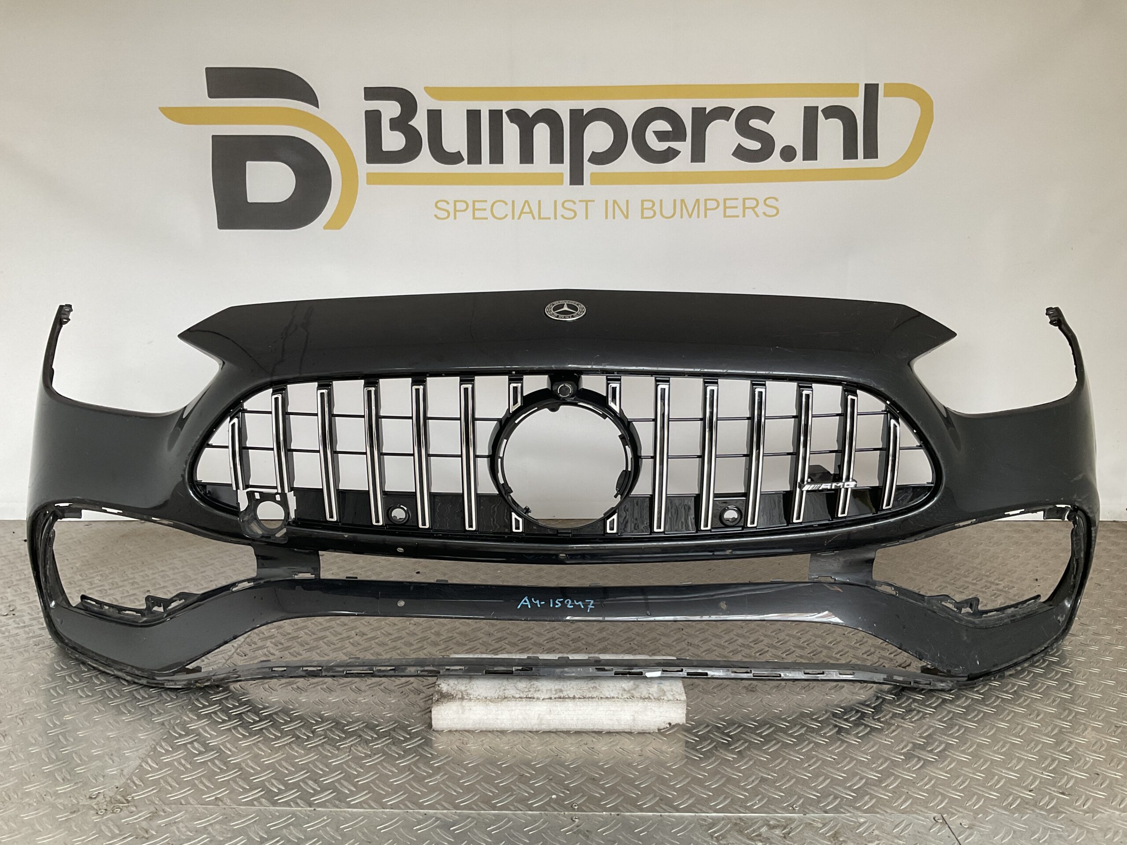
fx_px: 944
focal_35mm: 29
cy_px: 422
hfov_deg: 61.7
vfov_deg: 48.2
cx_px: 564
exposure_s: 1/120
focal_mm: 3
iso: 64
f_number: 1.8
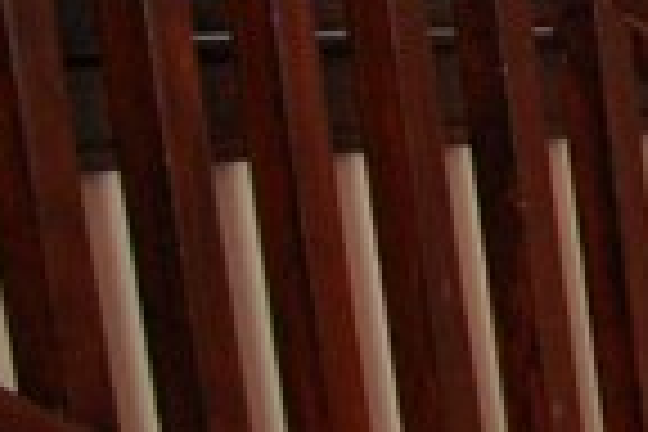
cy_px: 284
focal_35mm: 113
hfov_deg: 10.6
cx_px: 2054
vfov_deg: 12.1
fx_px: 2034
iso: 800
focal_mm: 10
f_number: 5.6
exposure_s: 1/60
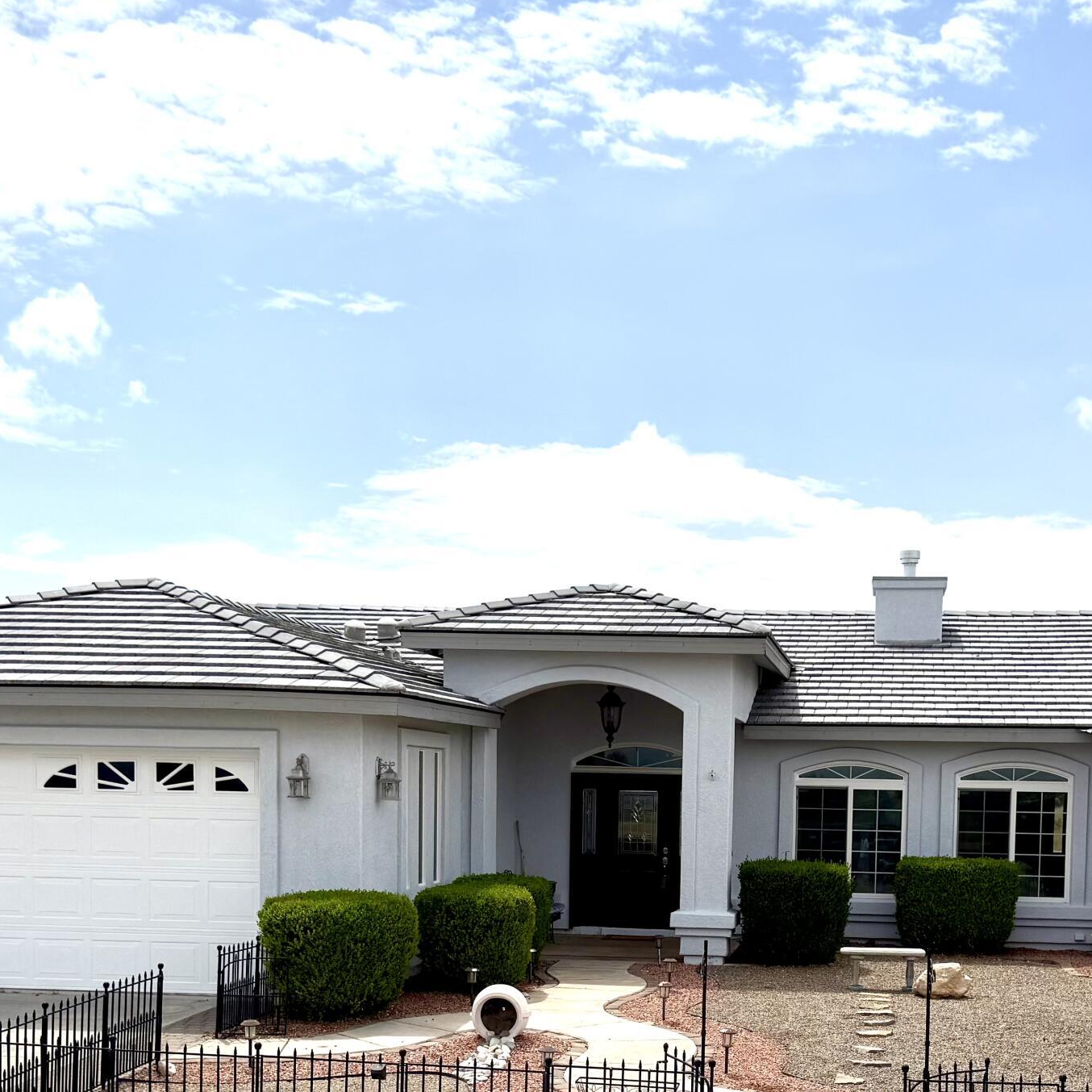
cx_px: 699
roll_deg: -1.2
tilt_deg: -3.2
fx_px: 1677
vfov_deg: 34.9
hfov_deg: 35.8
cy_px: 885
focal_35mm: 47
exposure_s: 1/11905
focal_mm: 6.76
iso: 80
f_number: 1.78
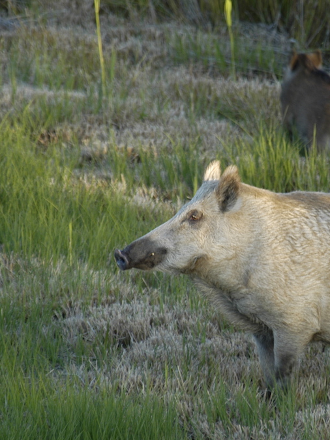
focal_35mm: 1025
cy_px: 211
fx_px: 13033
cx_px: 275
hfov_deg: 1.5
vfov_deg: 1.9
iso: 200
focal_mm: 400
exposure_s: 1/90
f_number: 5.6
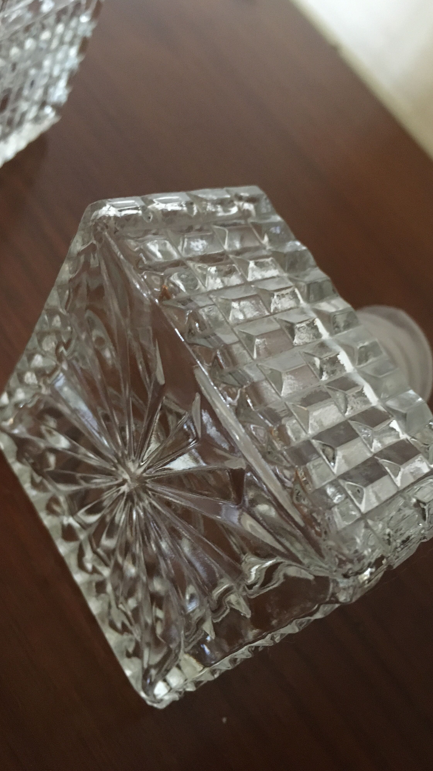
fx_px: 653
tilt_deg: -46.6
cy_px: 383
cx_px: 215
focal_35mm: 32
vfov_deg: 61.0
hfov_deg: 36.7
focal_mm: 4.15
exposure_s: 1/17
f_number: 2.2
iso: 500
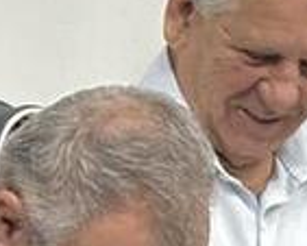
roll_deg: -0.5
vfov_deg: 3.6
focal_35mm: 432
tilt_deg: -1.8
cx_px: -100
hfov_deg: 4.5
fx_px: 3928
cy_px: 357
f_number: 1.6
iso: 125
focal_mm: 5.96
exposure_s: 1/40
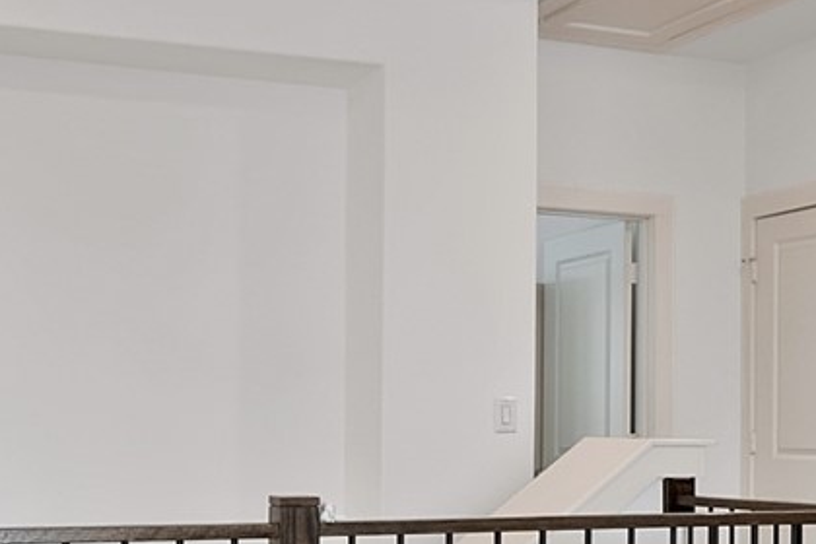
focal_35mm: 62
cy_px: 437
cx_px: 613
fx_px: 1405
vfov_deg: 21.6
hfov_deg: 31.8
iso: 640
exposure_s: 1/3
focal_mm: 12
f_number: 9
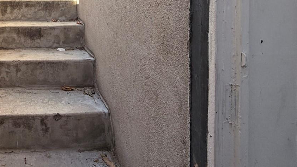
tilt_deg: +0.8
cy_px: -3
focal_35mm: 29
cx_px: 37
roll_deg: +0.6
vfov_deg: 35.9
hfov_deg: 58.0
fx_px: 228
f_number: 2.2
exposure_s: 1/142
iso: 64
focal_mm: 2.22
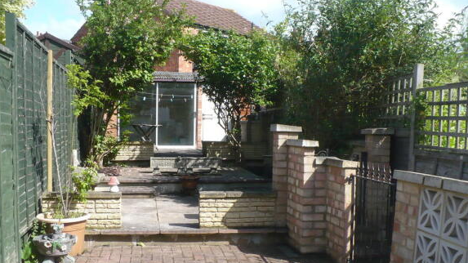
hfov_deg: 49.4
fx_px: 509
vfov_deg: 28.8
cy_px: 176
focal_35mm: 41
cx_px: 231
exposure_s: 1/160
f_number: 8
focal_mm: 6.1
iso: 200
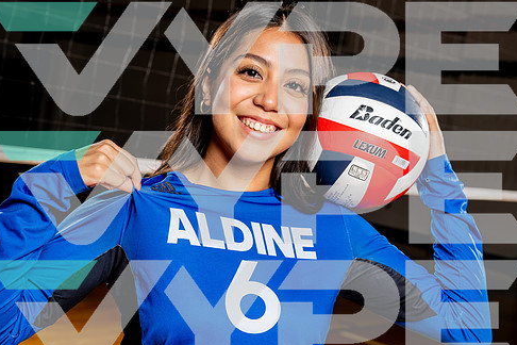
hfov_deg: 31.0
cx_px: 261
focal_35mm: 65
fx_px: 933
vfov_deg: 20.9
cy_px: 188
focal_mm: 53
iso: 100
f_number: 5.6
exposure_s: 1/250
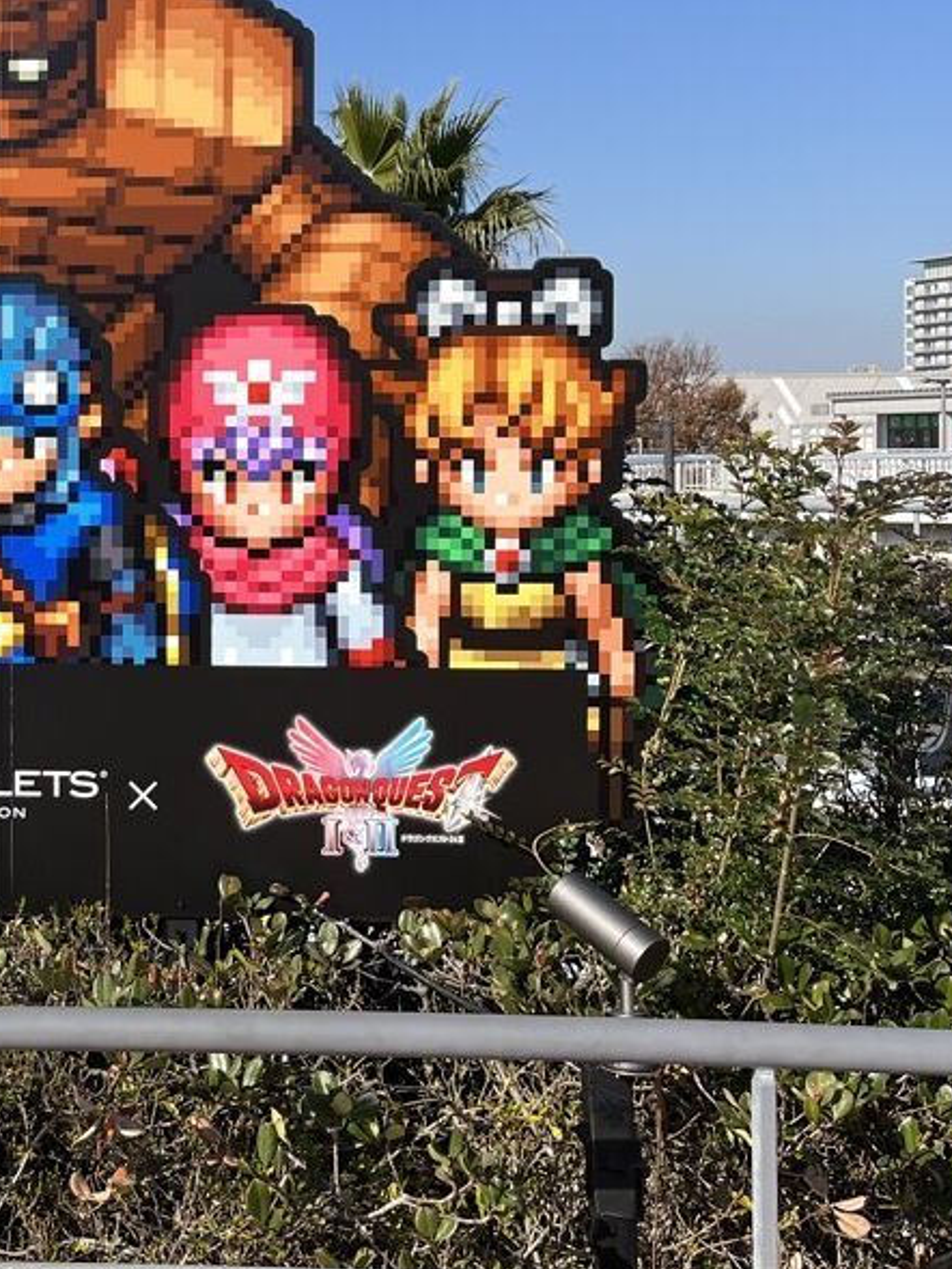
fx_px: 1943
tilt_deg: -1.2
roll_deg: -0.1
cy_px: 463
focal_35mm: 53
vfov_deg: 35.9
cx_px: -11
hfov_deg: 26.0
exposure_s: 1/3135
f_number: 1.6
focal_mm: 5.1
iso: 50
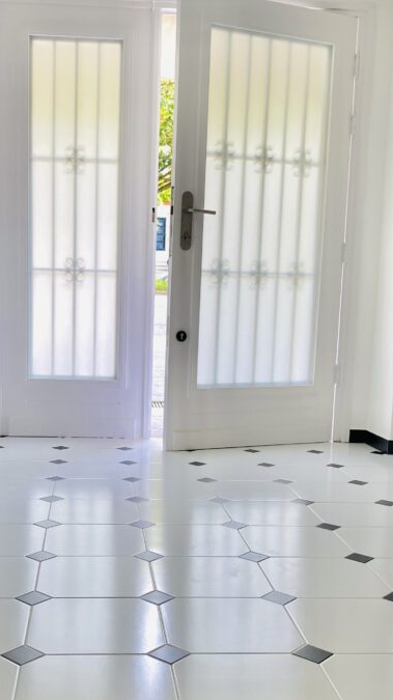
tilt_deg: -8.1
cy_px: 415
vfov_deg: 47.1
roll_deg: -0.7
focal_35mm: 43
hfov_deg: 27.5
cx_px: 123
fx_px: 798
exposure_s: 1/122
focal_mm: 4.25
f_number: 1.8
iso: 32
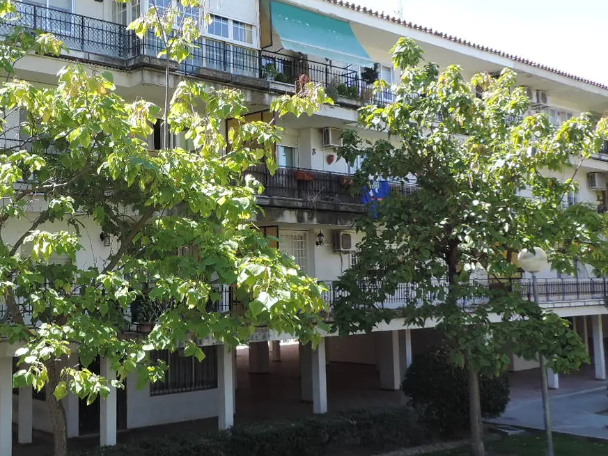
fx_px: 773
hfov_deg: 41.4
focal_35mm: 44
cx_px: 138
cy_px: 188
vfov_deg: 32.8
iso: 80
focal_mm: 4.3
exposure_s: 1/250
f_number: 3
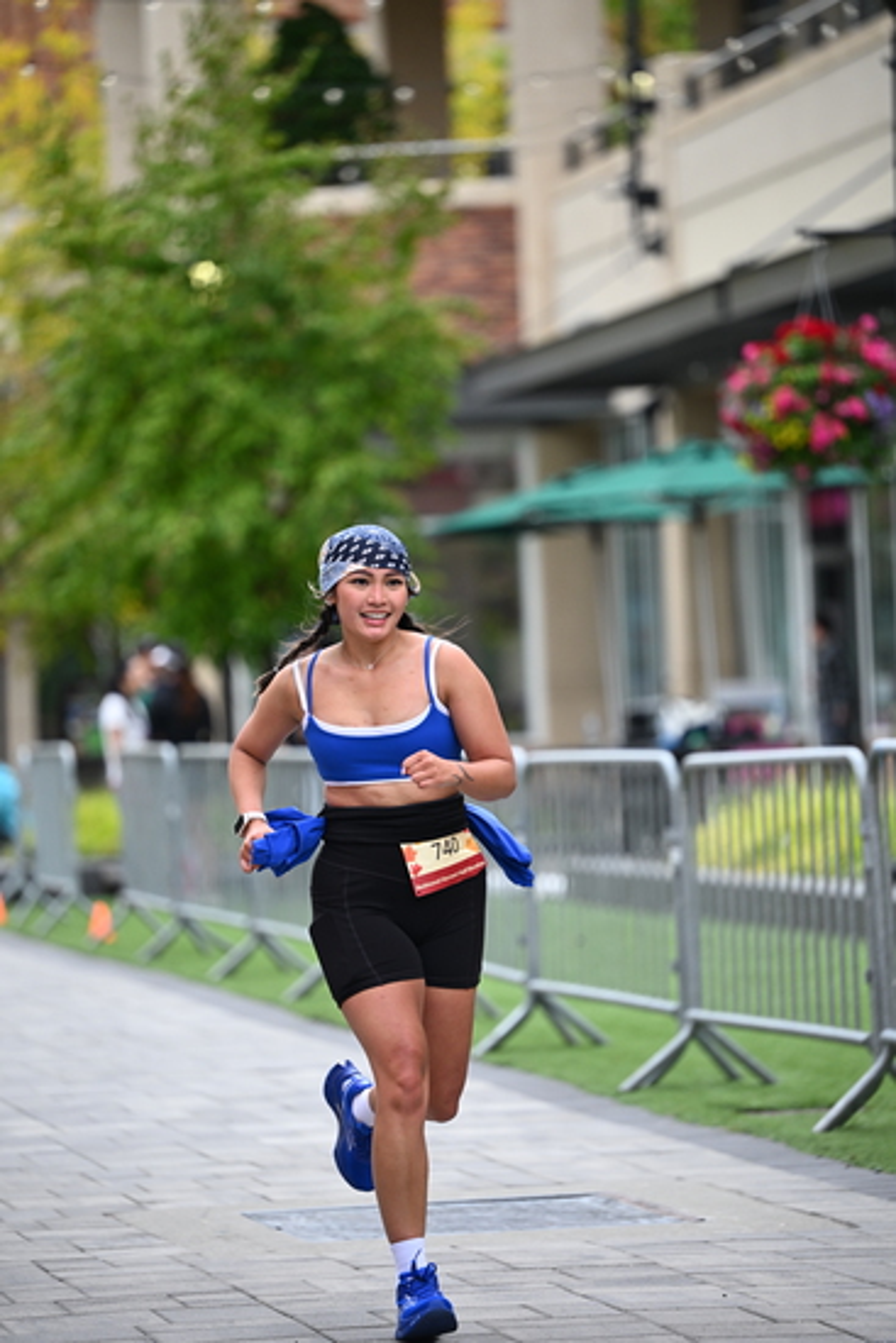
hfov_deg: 9.2
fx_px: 5596
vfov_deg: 13.7
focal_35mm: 150
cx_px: 448
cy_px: 672
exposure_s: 1/2000
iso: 640
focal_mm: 150
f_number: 2.8
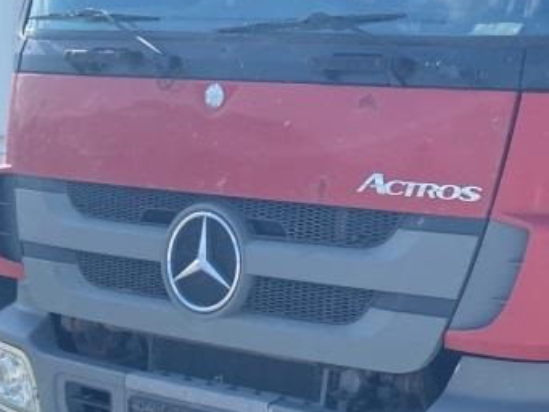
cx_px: 552
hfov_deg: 23.9
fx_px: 1237
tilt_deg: +1.8
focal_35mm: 78
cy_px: 132
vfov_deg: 18.8
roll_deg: +0.5
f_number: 1.8
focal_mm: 4.25
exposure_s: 1/1330
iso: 32
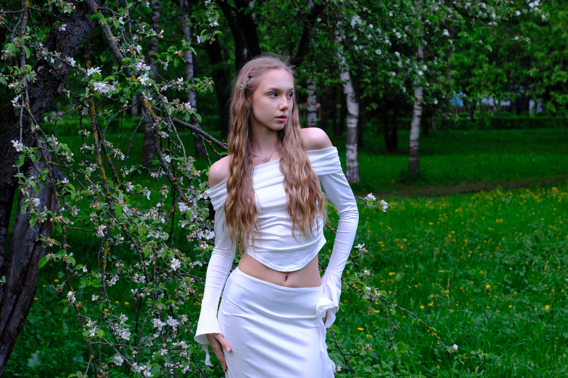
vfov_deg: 18.2
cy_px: 189
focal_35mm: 75
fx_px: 1183
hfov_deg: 27.0
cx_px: 284
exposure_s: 1/160
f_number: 4.8
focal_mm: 50
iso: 640
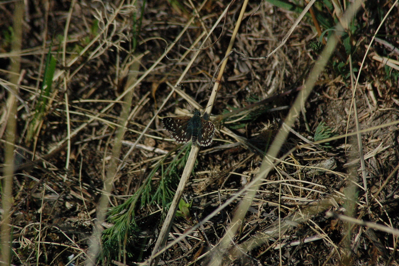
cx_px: 200
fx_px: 4984
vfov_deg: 3.1
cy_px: 133
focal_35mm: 450
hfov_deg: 4.6
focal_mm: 300
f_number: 10
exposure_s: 1/4000
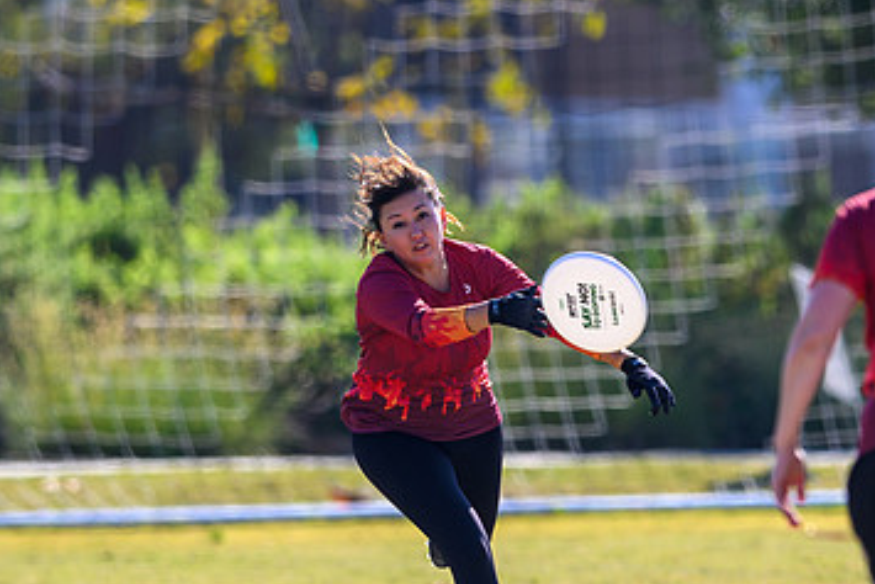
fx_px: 34526
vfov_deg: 1.0
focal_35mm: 1420
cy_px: 443
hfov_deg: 1.5
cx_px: 638
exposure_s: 1/1250
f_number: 3.2
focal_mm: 400
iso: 100
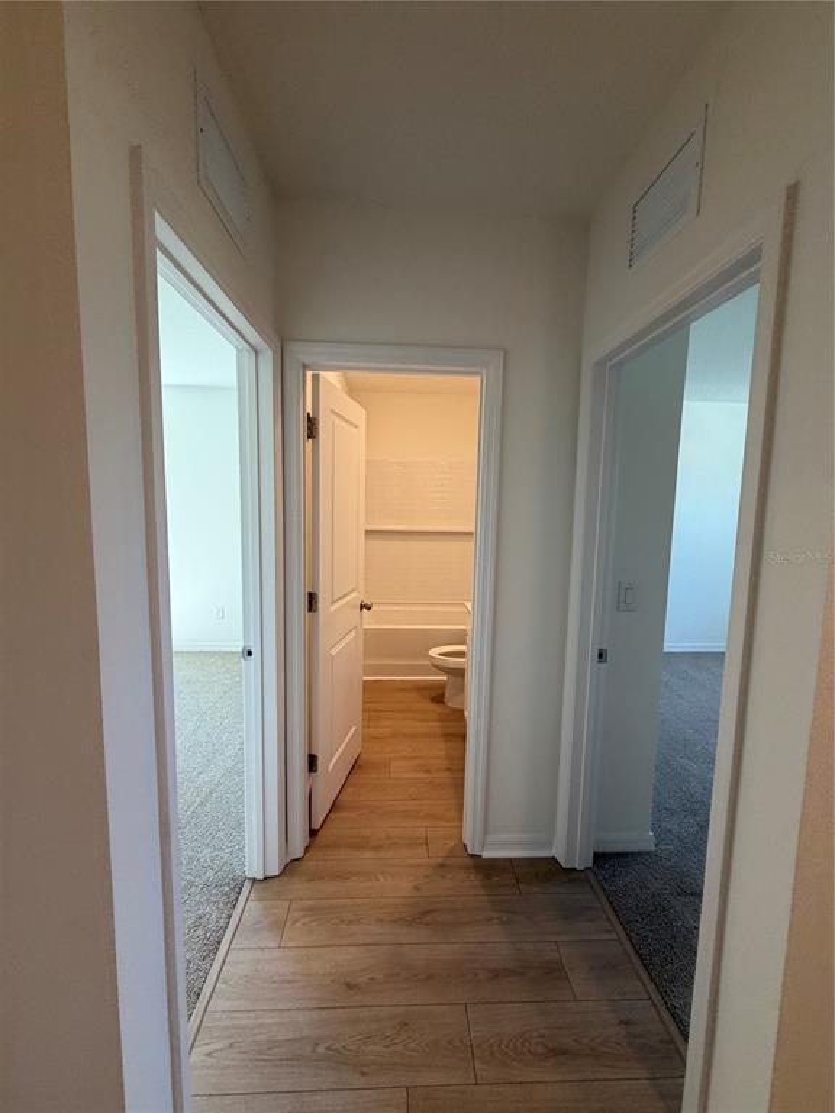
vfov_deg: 102.1
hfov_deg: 85.7
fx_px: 450
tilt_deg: -4.3
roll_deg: -1.7
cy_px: 556
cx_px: 418
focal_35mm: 14
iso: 125
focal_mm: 2.22
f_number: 2.2
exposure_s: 1/120
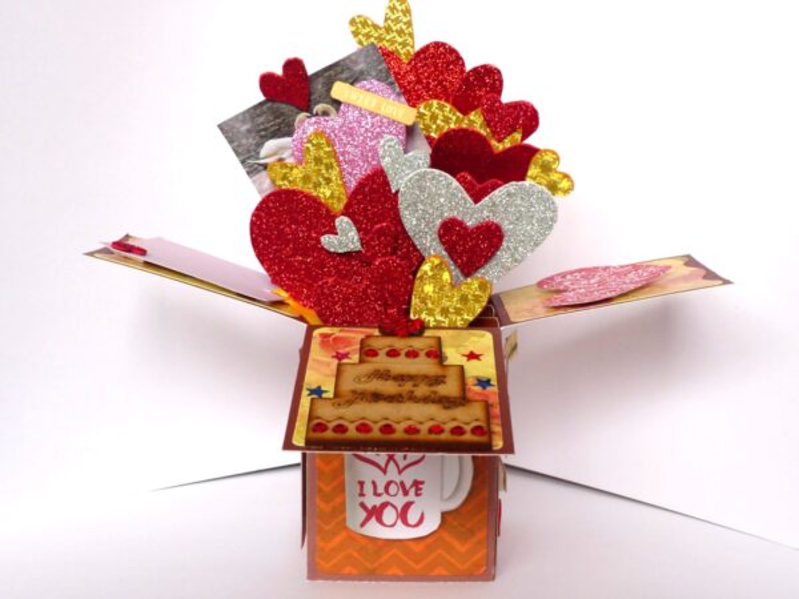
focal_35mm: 49
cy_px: 300
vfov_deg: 29.7
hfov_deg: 38.9
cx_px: 400
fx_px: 1131
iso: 100
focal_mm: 8.7
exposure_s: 1/125
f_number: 4
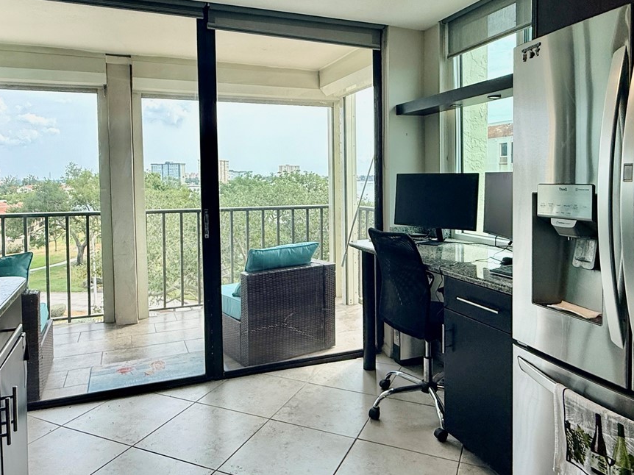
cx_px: 313
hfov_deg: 67.3
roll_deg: +1.2
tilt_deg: -1.9
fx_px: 476
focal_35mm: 26
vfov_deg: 52.7
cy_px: 194
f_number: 2.2
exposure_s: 1/1050
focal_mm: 2.22
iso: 64
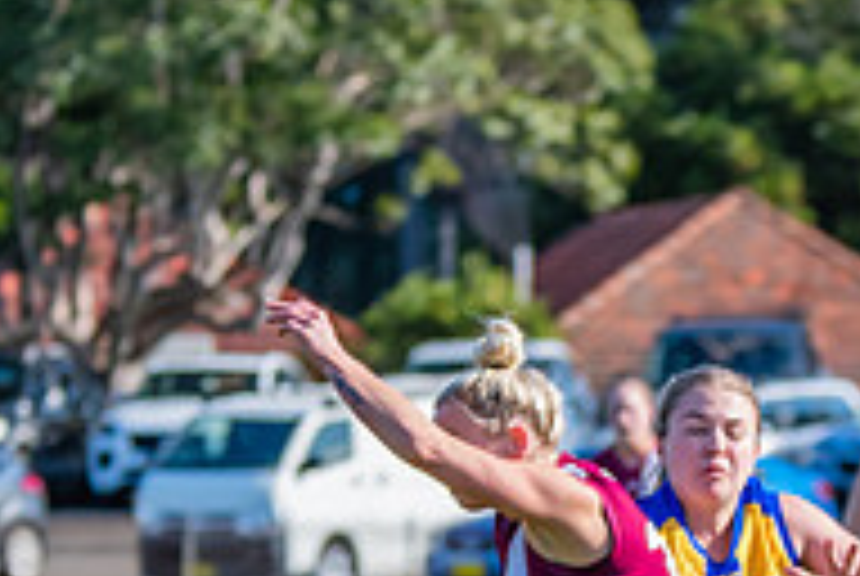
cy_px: 923
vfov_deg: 2.2
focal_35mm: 615
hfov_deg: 3.3
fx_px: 14714
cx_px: 95
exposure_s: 1/1600
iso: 800
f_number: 5.6
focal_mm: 170
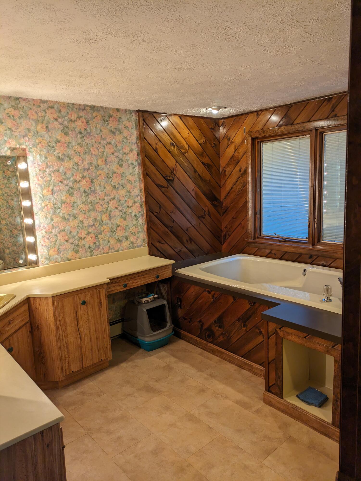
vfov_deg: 69.4
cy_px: 240
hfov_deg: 54.9
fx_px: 347
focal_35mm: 25
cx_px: 180
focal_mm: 5.43
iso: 63
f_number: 1.89
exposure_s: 1/40
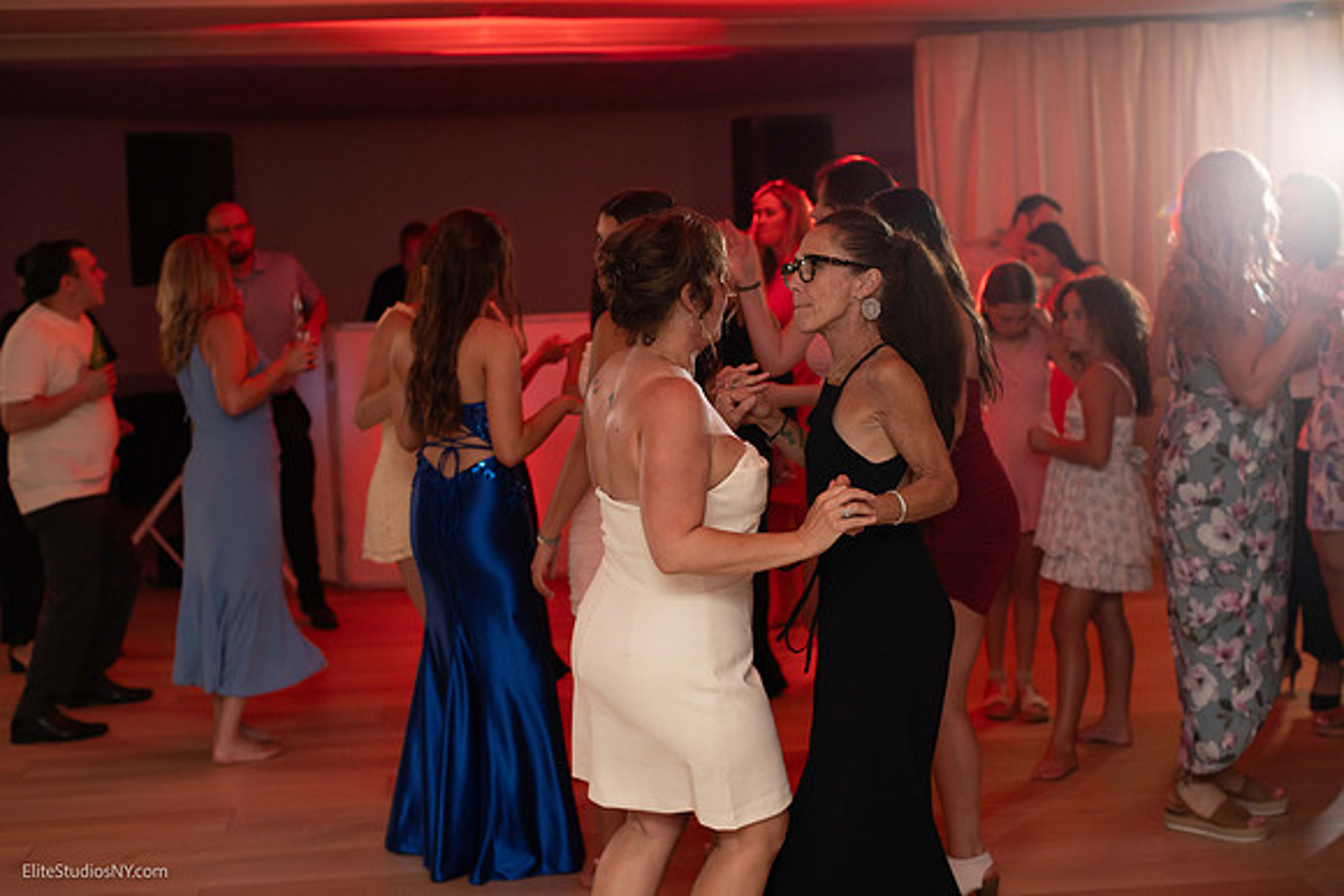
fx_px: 1867
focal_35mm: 50
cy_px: 448
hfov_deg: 39.6
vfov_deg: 27.0
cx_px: 672
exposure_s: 1/125
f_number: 2.8
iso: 1600
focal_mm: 50
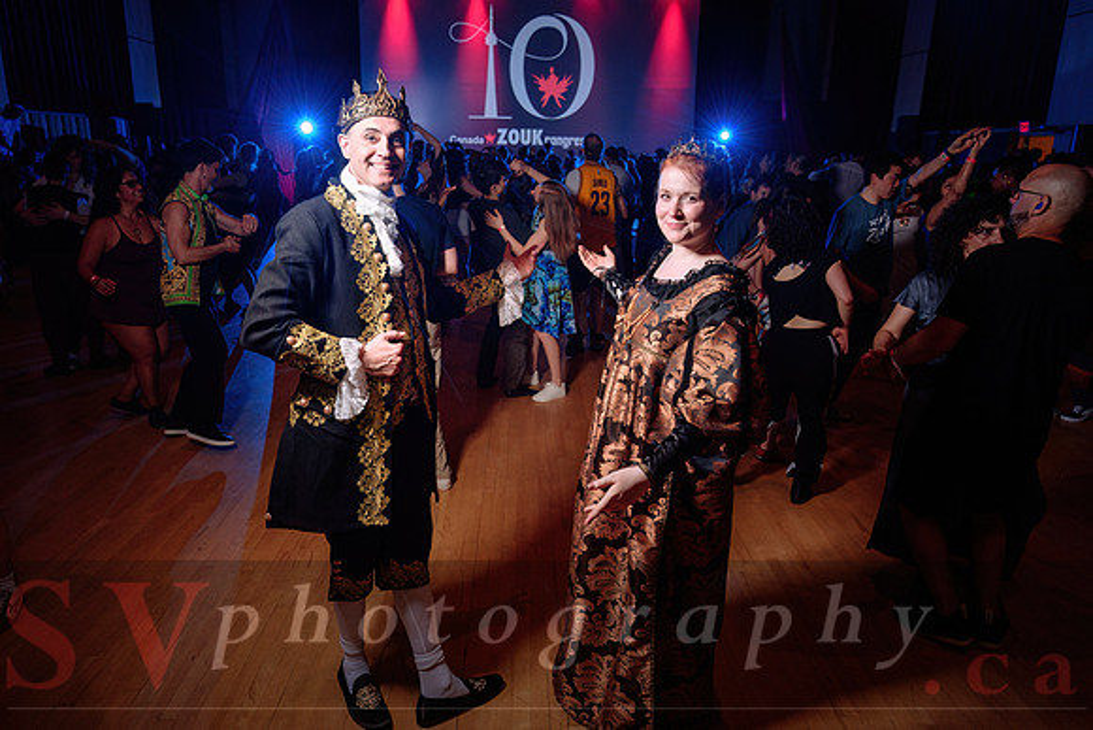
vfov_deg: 50.9
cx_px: 526
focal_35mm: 25
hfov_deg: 71.0
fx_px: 765
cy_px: 358
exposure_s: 1/50
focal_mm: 24
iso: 800
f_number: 3.5
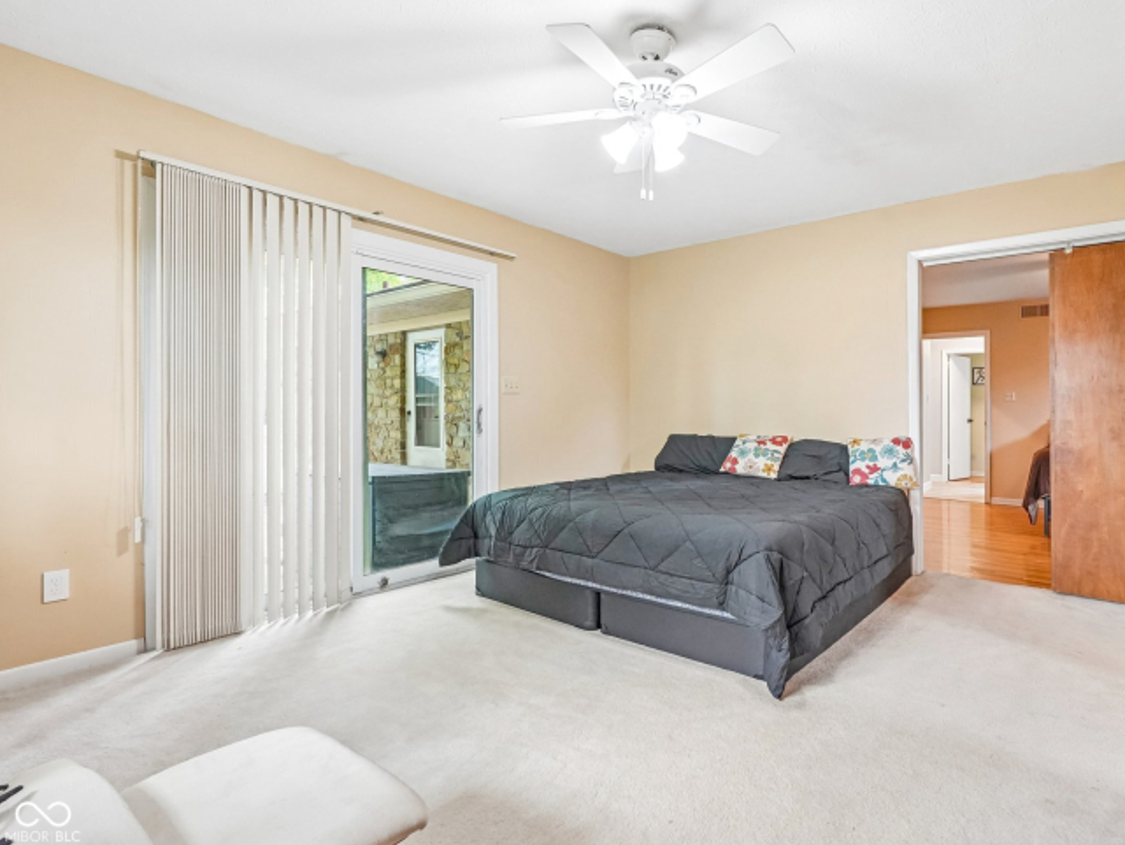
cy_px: 420
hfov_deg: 87.2
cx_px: 644
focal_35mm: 18
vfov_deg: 71.6
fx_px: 585
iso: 1600
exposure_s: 1/30
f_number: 8
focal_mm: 16
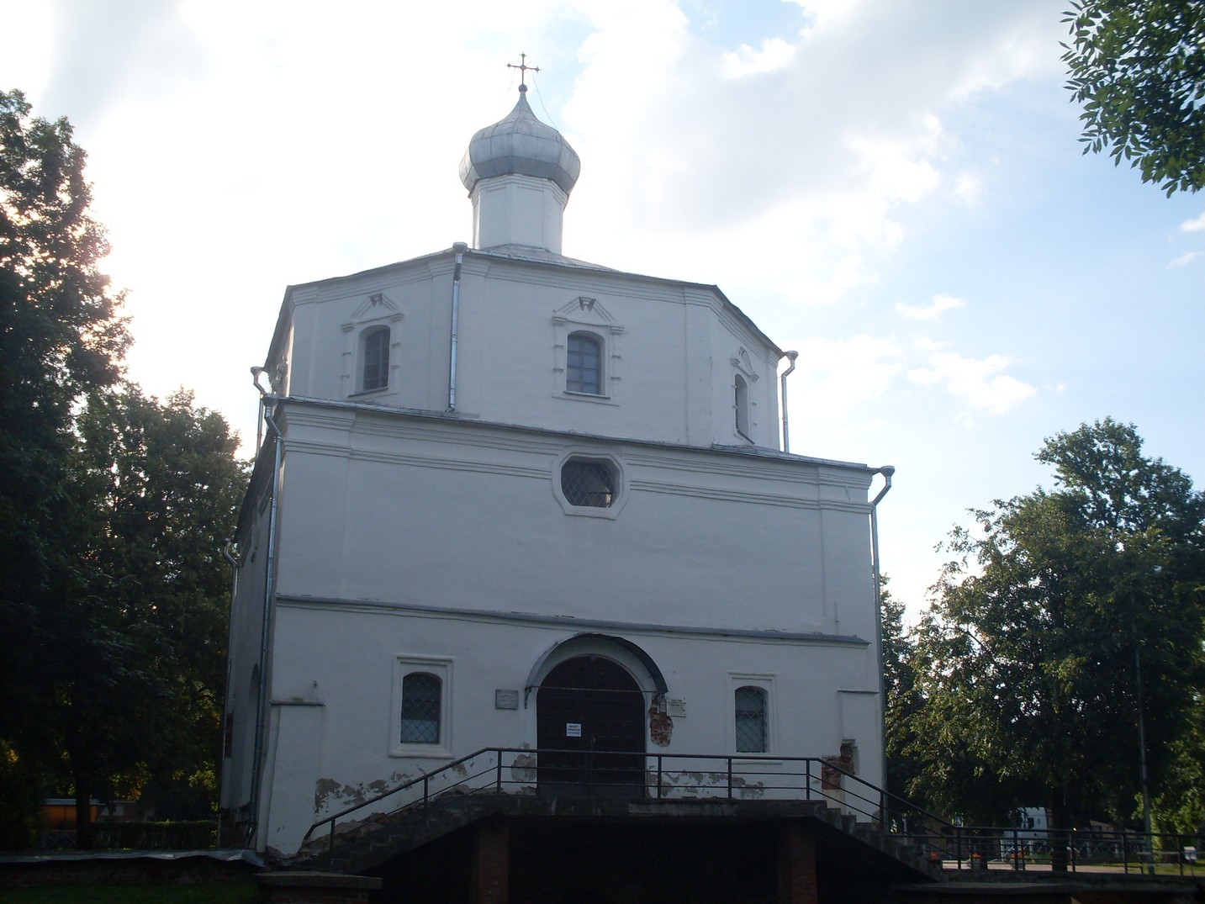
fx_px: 1323
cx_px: 602
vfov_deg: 37.7
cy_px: 452
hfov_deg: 49.0
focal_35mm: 38
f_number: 8.4
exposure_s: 1/125
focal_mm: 6.3
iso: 80
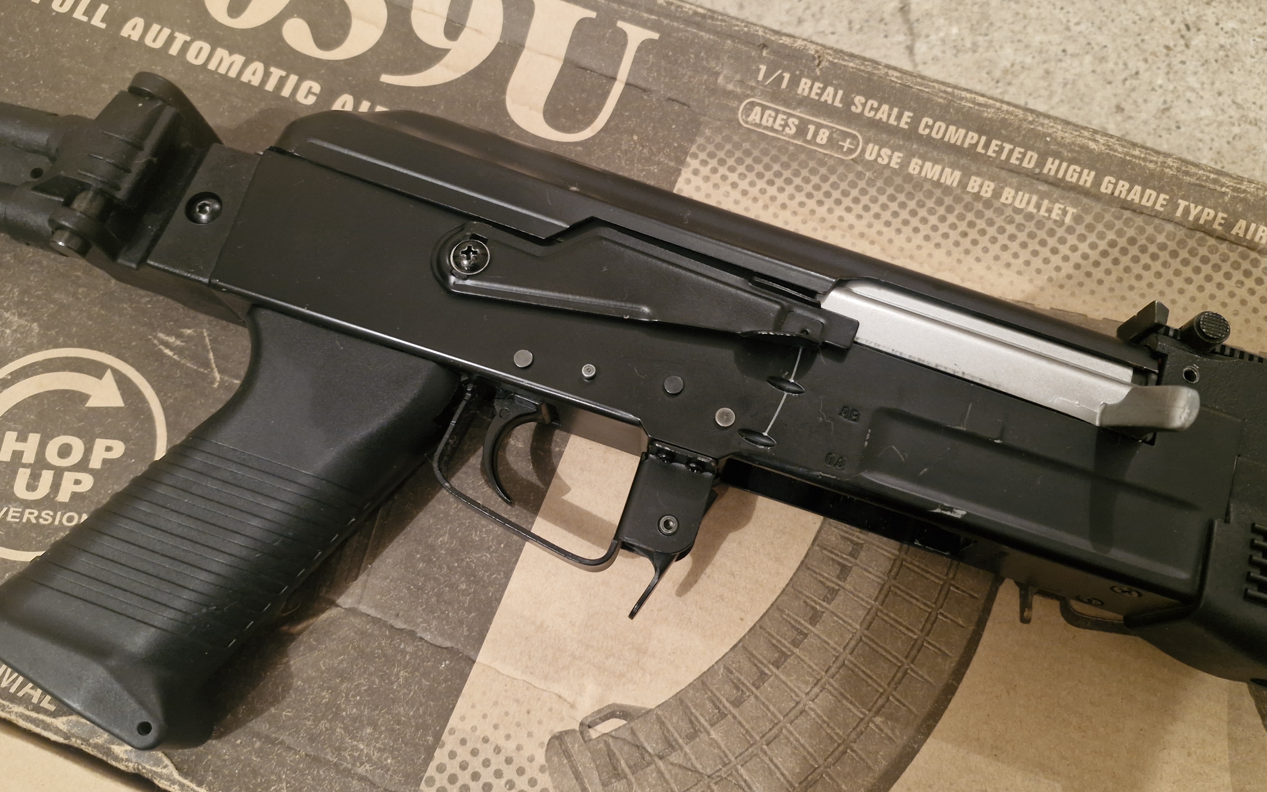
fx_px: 863
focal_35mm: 25
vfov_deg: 49.3
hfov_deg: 72.5
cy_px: 375
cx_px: 636
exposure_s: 1/25
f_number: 1.8
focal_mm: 5.54
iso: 800
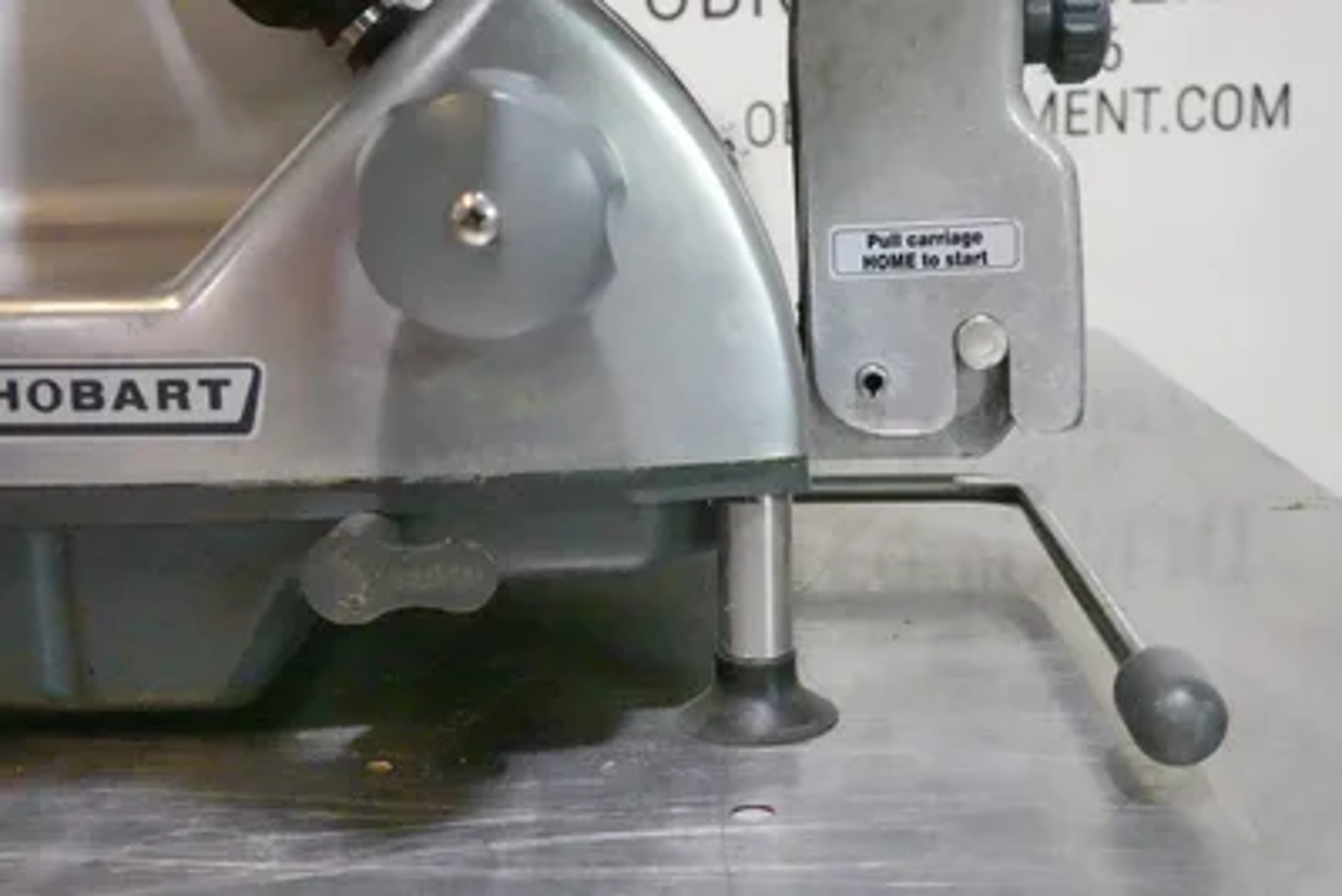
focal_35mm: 46
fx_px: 1715
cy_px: 448
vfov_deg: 29.3
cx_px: 671
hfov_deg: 42.7
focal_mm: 16.86
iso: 10000
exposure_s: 1/500
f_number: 4
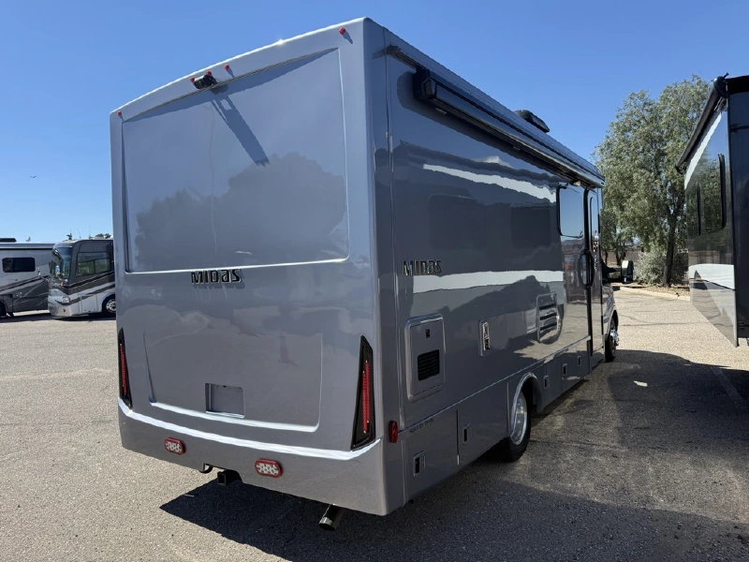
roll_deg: +2.9
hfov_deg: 71.6
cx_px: 374
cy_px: 281
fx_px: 519
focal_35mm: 24
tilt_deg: -2.4
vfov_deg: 56.8
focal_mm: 6.76
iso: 125
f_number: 1.78
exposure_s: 1/3953
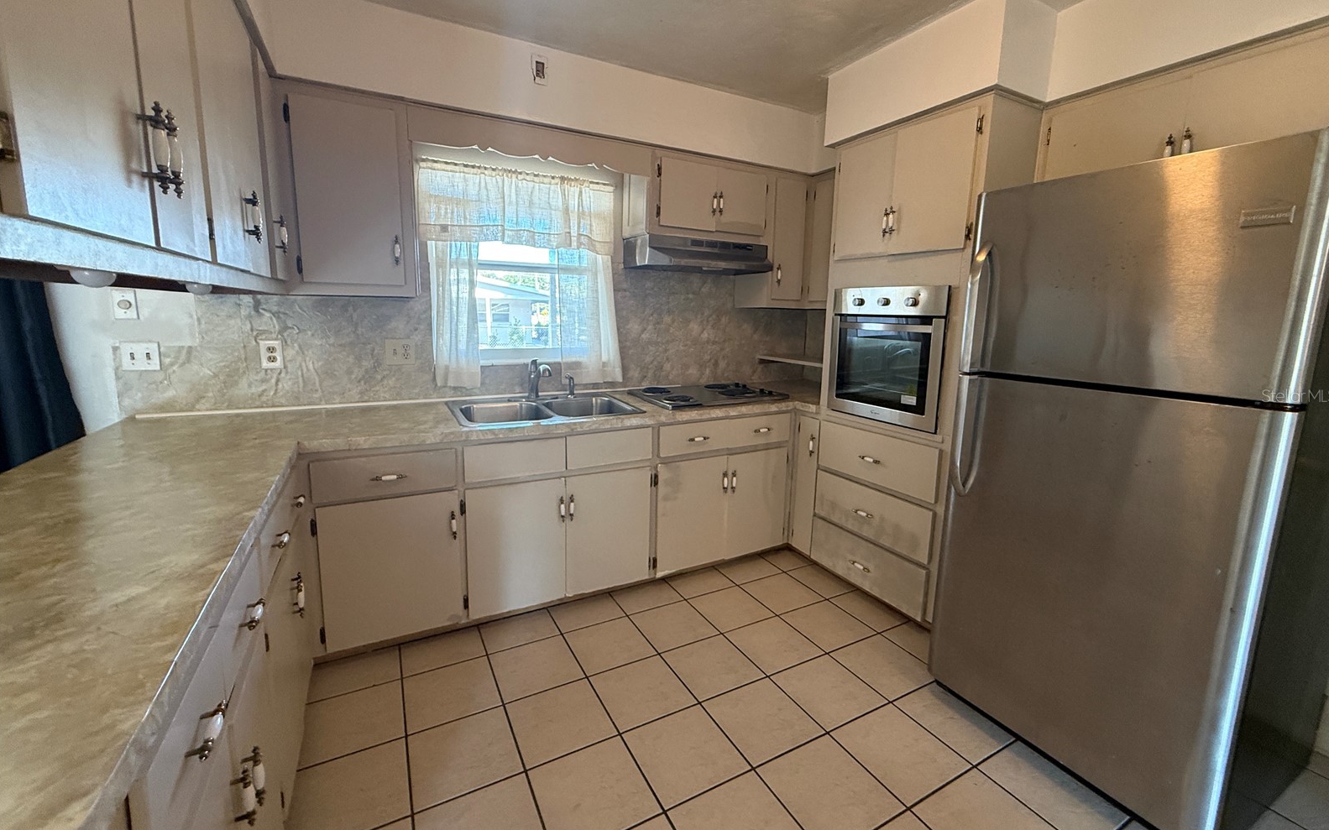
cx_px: 669
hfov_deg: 101.5
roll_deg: -0.7
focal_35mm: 15
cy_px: 395
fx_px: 543
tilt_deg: -9.0
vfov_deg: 74.7
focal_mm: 2.22
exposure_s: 1/76
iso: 320
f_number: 2.2
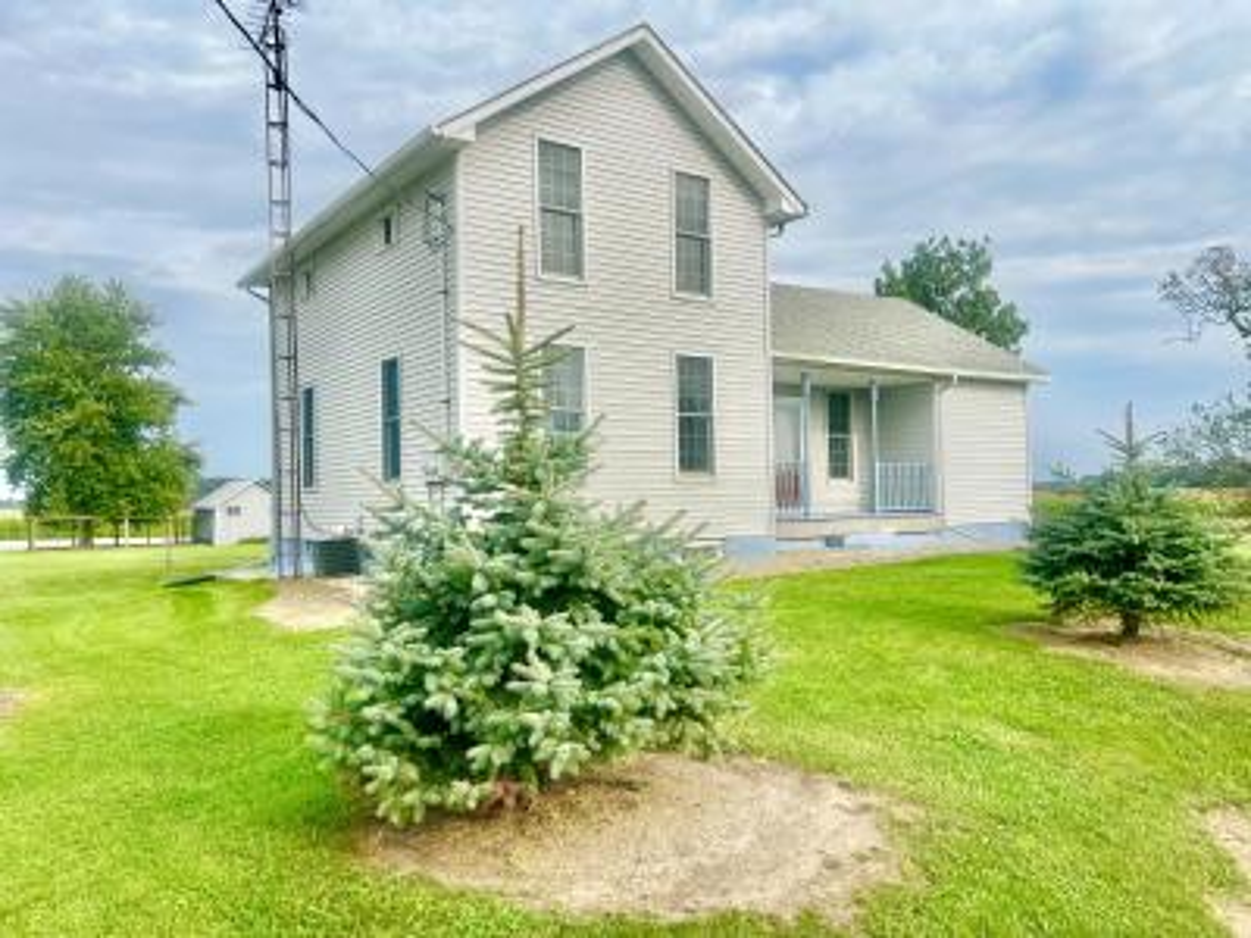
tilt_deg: +1.9
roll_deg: +1.2
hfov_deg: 67.3
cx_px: 626
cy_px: 469
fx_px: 940
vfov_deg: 53.1
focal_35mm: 26
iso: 50
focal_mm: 5.7
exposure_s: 1/2762
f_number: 1.5
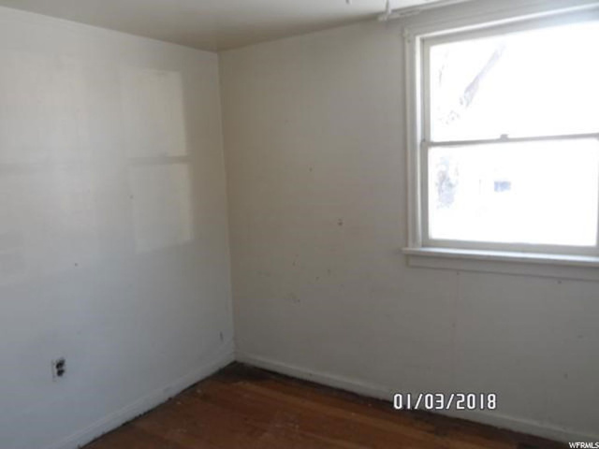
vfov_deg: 49.7
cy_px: 224
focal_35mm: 28
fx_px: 485
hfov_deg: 63.4
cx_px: 300
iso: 80
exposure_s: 1/45
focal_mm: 4.9
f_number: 3.1
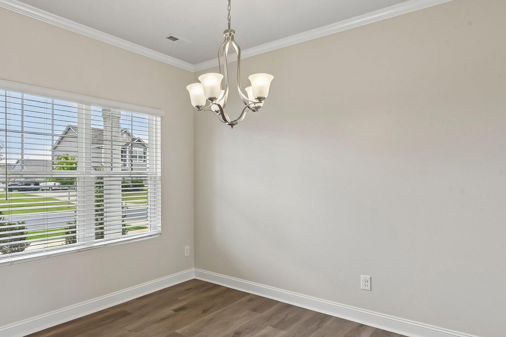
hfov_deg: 72.9
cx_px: 200
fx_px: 337
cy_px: 178
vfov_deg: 53.1
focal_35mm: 24
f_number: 11
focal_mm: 15
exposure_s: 1/30
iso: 200
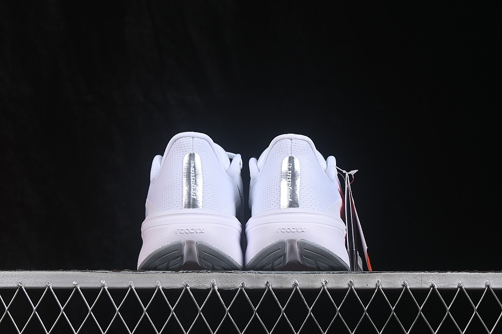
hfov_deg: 27.0
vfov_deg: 18.2
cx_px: 251
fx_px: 1046
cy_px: 167
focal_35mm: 75
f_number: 8
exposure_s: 1/80
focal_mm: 50
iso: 160
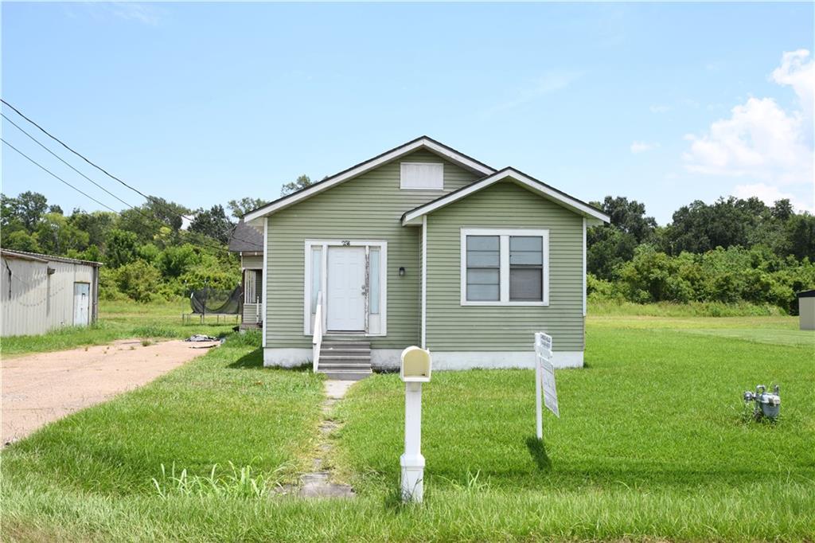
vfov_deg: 36.8
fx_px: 815
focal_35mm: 36
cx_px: 408
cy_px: 272
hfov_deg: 53.1
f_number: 11
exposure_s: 1/250
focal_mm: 36
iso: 320
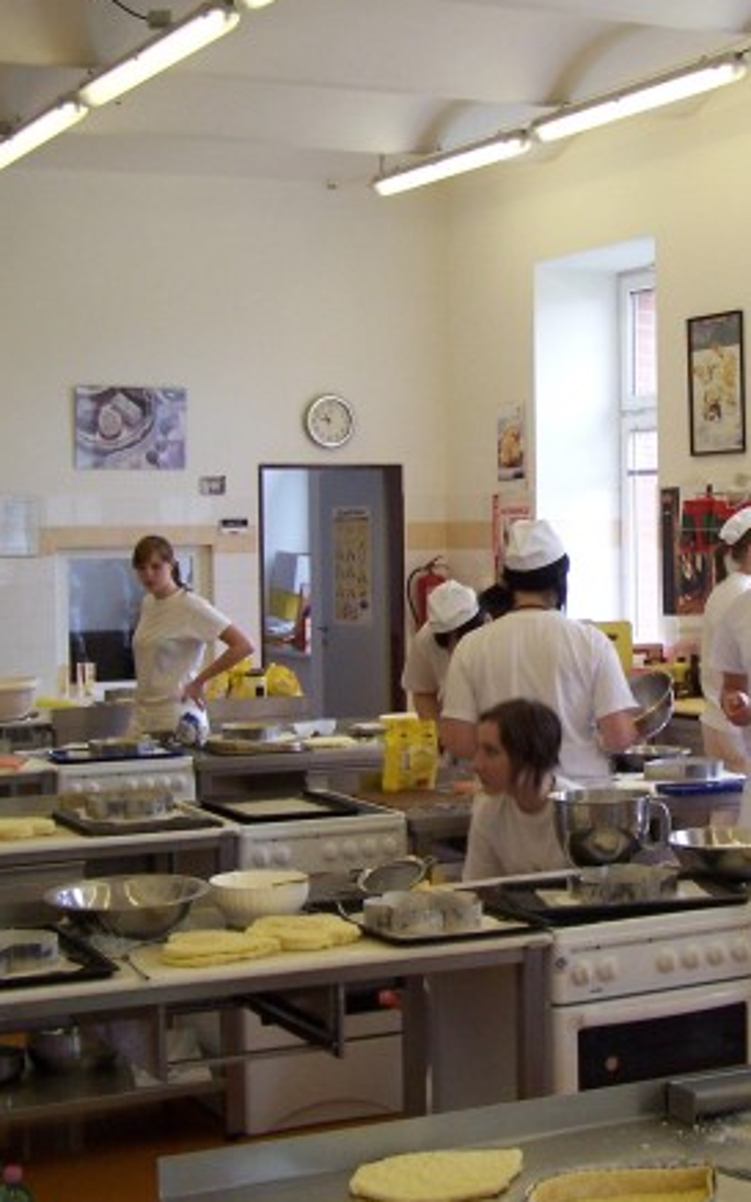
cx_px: 586
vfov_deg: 34.5
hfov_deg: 21.7
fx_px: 1933
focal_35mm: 59
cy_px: 619
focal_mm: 6.3
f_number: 2.8
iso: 140
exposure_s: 1/90
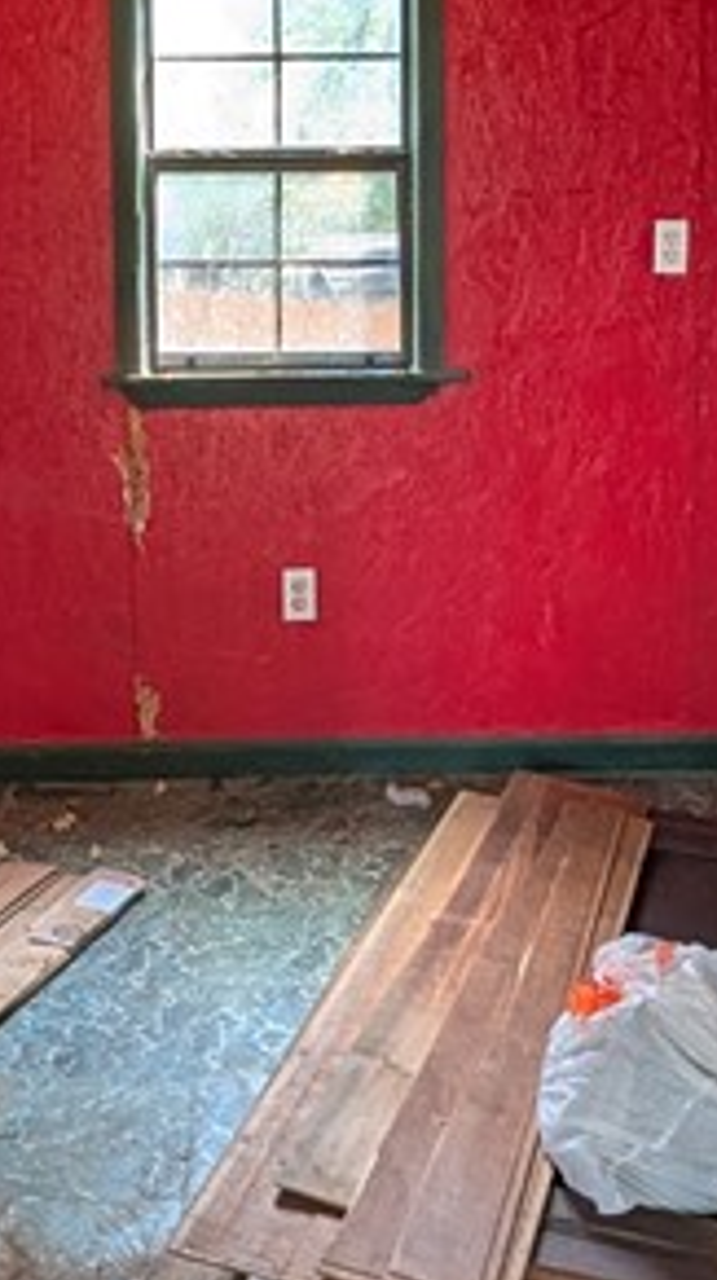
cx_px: 253
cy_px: 363
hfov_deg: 25.8
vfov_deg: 43.6
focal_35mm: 46
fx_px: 1560
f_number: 1.7
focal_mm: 2.02
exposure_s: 1/48.6
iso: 47
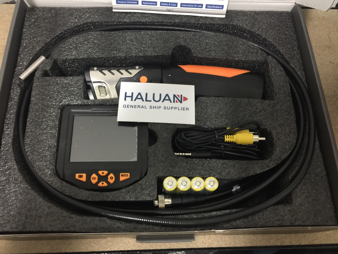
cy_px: 127
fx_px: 283
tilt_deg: -68.6
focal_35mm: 29
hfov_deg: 61.7
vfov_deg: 48.2
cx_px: 169
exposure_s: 1/8
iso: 125
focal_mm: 4.15
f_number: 2.2
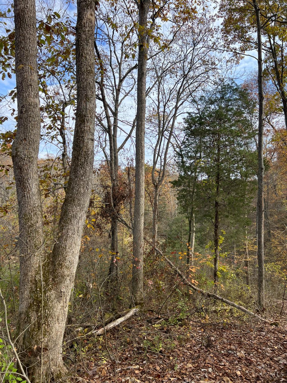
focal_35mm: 26
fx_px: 287
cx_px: 144
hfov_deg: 53.1
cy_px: 192
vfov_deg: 67.3
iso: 50
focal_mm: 5.7
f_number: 1.5
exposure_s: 1/1751
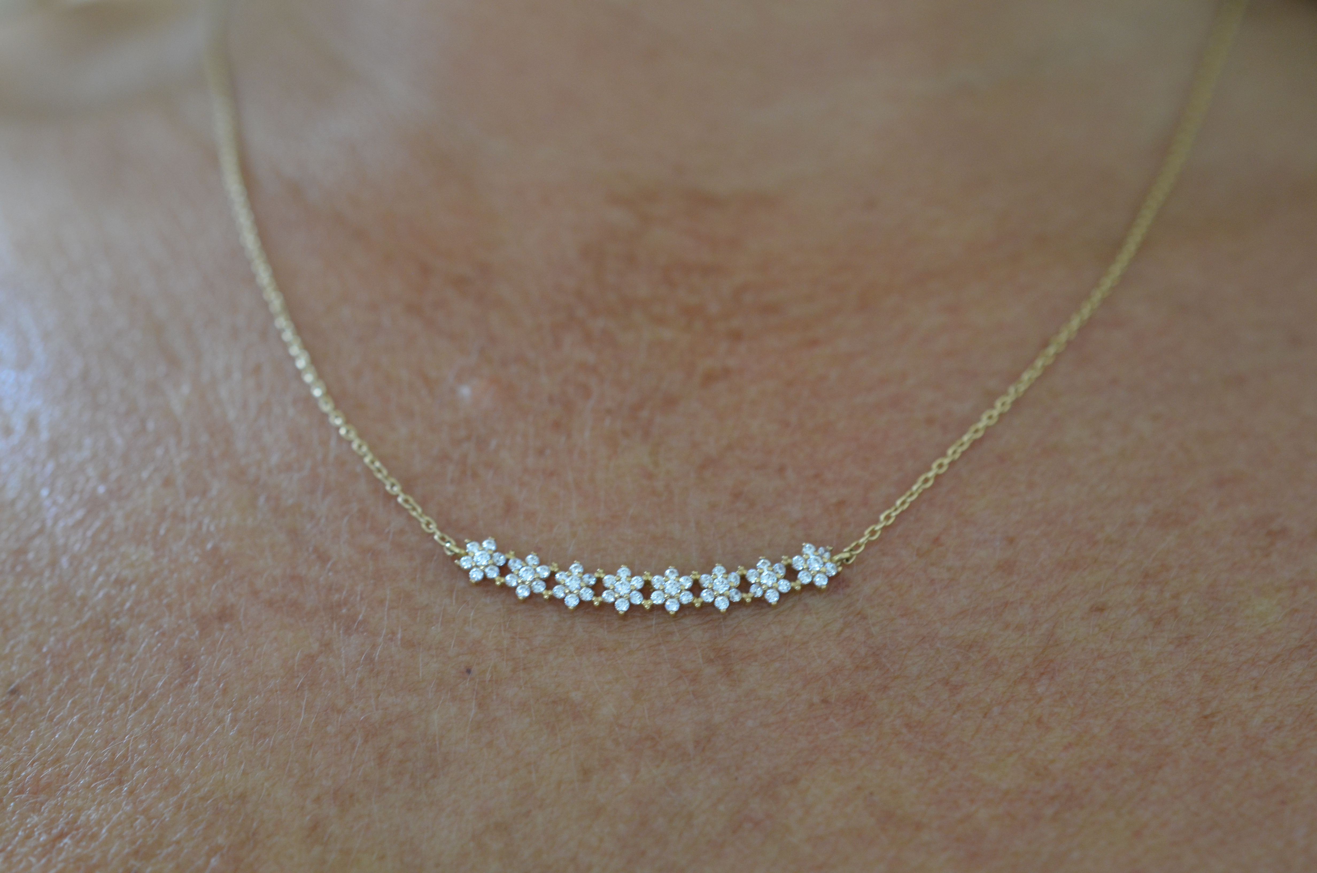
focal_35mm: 60
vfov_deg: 22.5
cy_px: 436
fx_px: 2190
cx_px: 658
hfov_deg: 33.5
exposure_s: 1/60
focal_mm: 40
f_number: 5.6
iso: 800
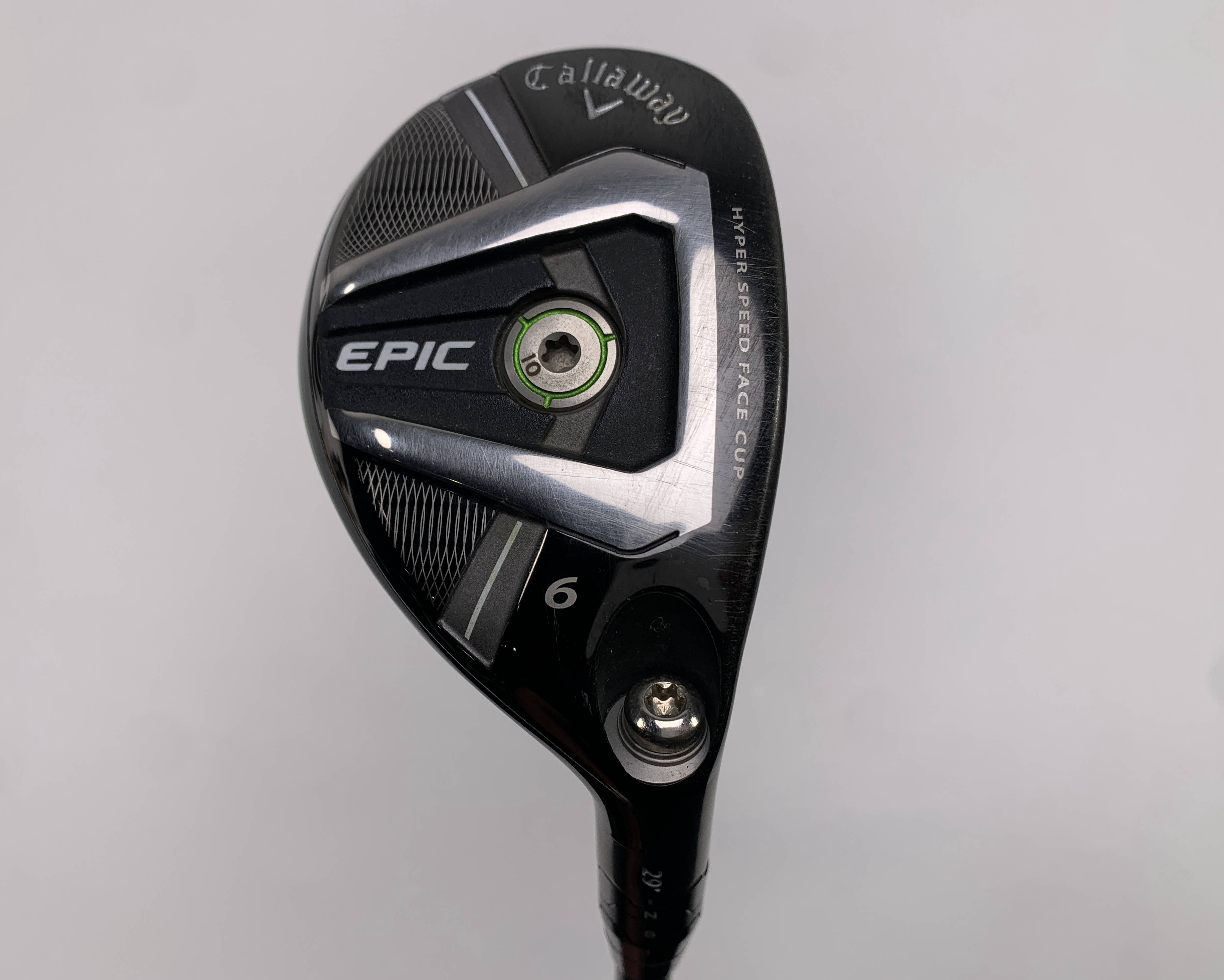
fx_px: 1014
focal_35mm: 28
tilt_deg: -71.3
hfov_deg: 62.1
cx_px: 559
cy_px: 504
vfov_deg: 51.5
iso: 25
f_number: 1.8
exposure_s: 1/318
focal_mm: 4.25
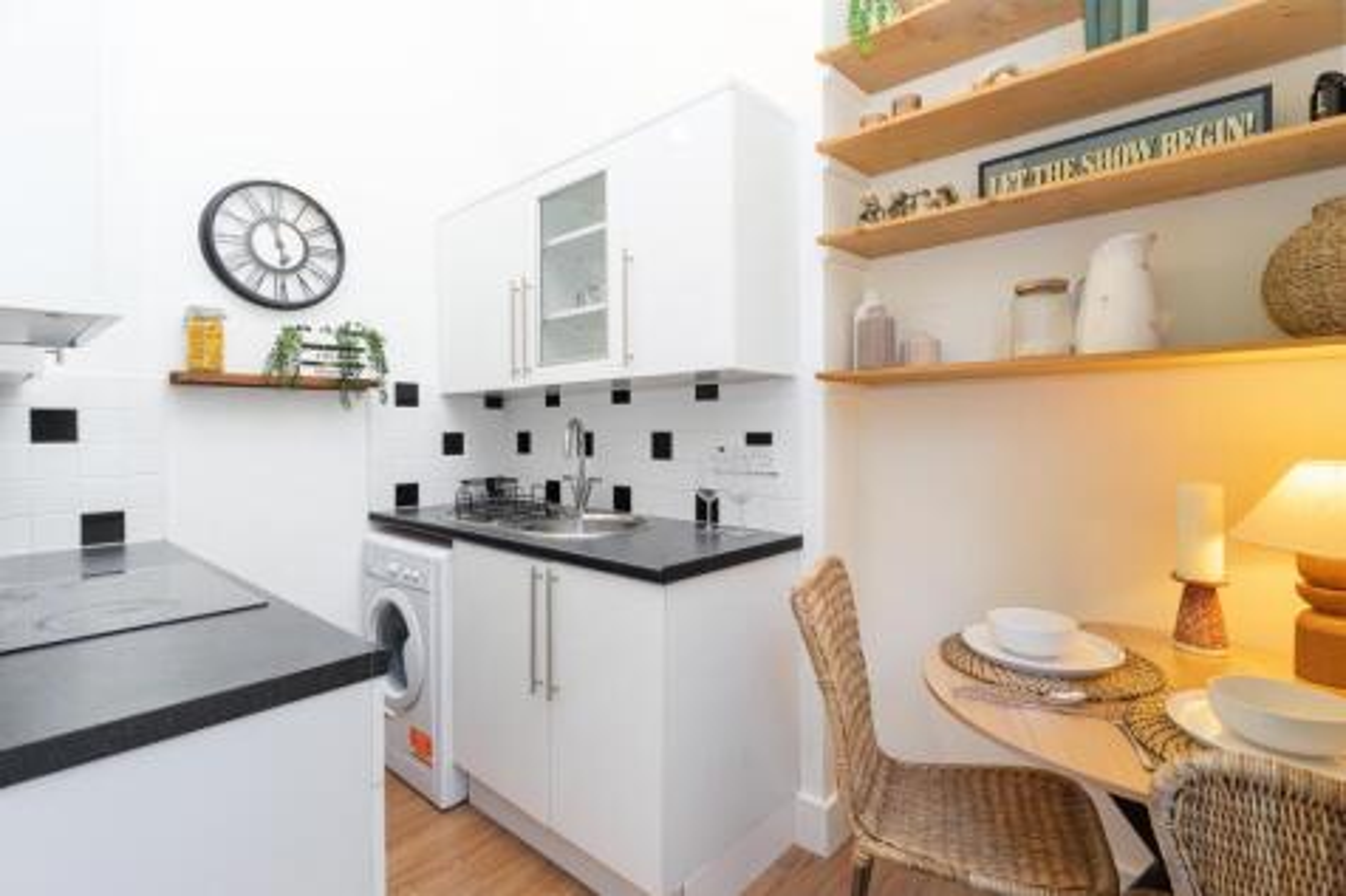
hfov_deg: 93.3
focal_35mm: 17
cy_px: 448
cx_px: 673
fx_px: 635
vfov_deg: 70.4
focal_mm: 17
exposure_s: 1/30
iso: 400
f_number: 8
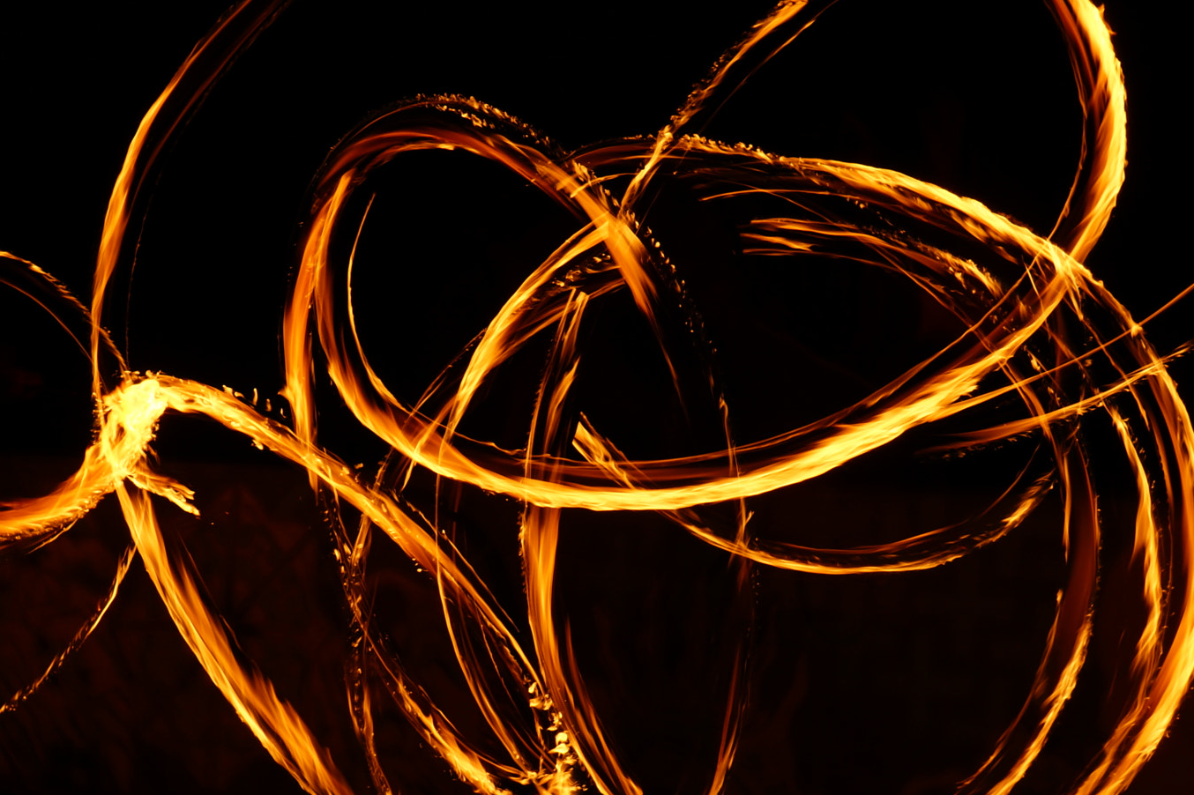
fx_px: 1956
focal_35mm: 59
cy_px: 526
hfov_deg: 33.9
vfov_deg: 22.9
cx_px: 495
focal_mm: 26
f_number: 9
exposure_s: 2
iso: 100
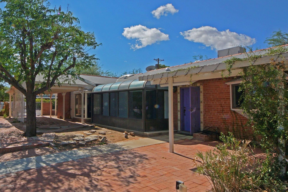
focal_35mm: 12
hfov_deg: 112.6
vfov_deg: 90.0
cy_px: 96
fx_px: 96
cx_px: 144
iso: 200
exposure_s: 1/160
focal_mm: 8
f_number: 16
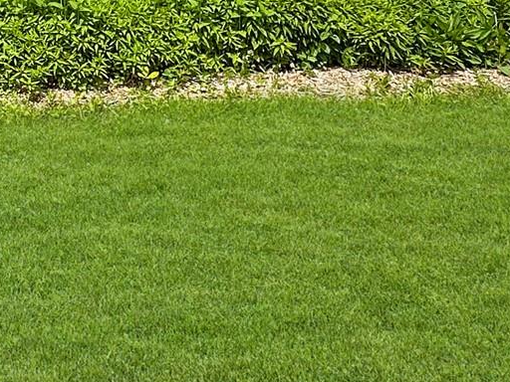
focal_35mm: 56
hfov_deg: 30.3
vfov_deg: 22.5
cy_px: -151
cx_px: -69
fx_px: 825
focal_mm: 2.22
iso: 40
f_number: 2.2
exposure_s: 1/1800
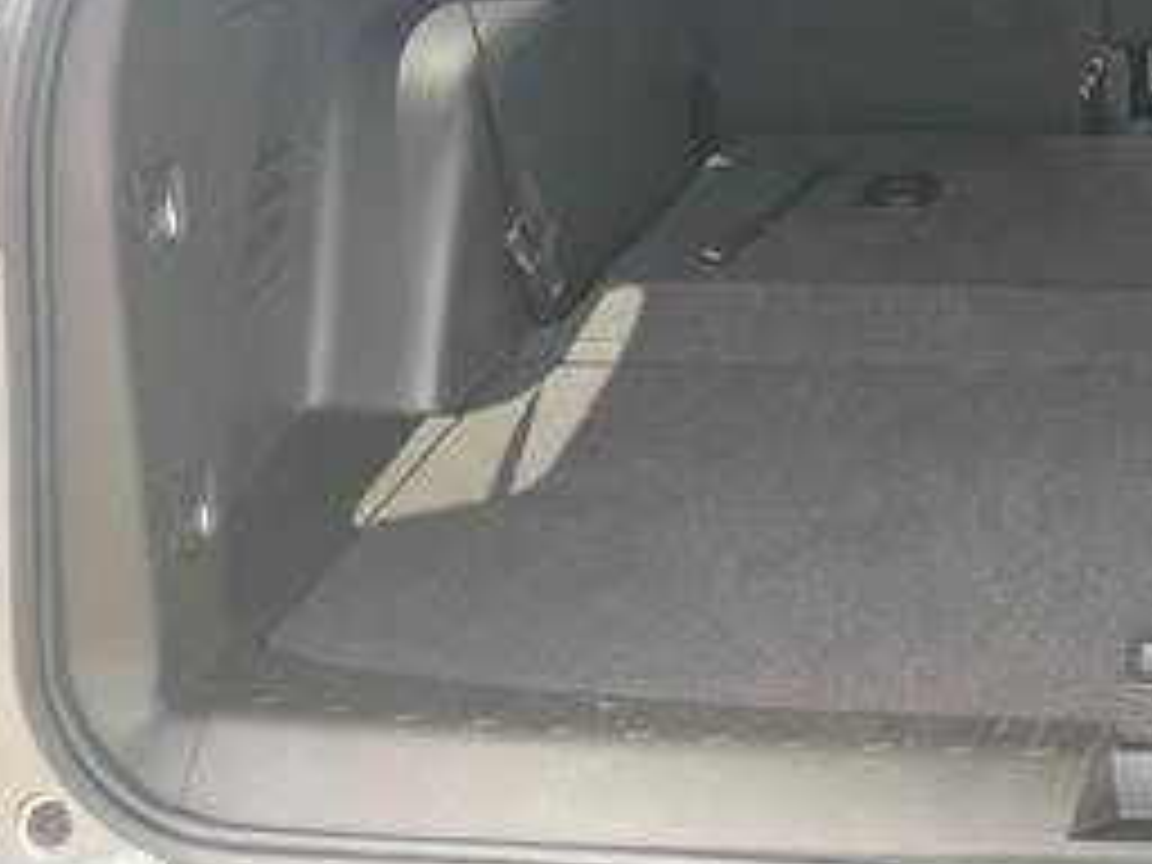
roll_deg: +0.6
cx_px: 1188
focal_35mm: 65
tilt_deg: -16.3
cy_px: 243
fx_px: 2163
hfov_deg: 27.8
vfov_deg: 22.4
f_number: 1.6
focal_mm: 4.2
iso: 100
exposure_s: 1/121
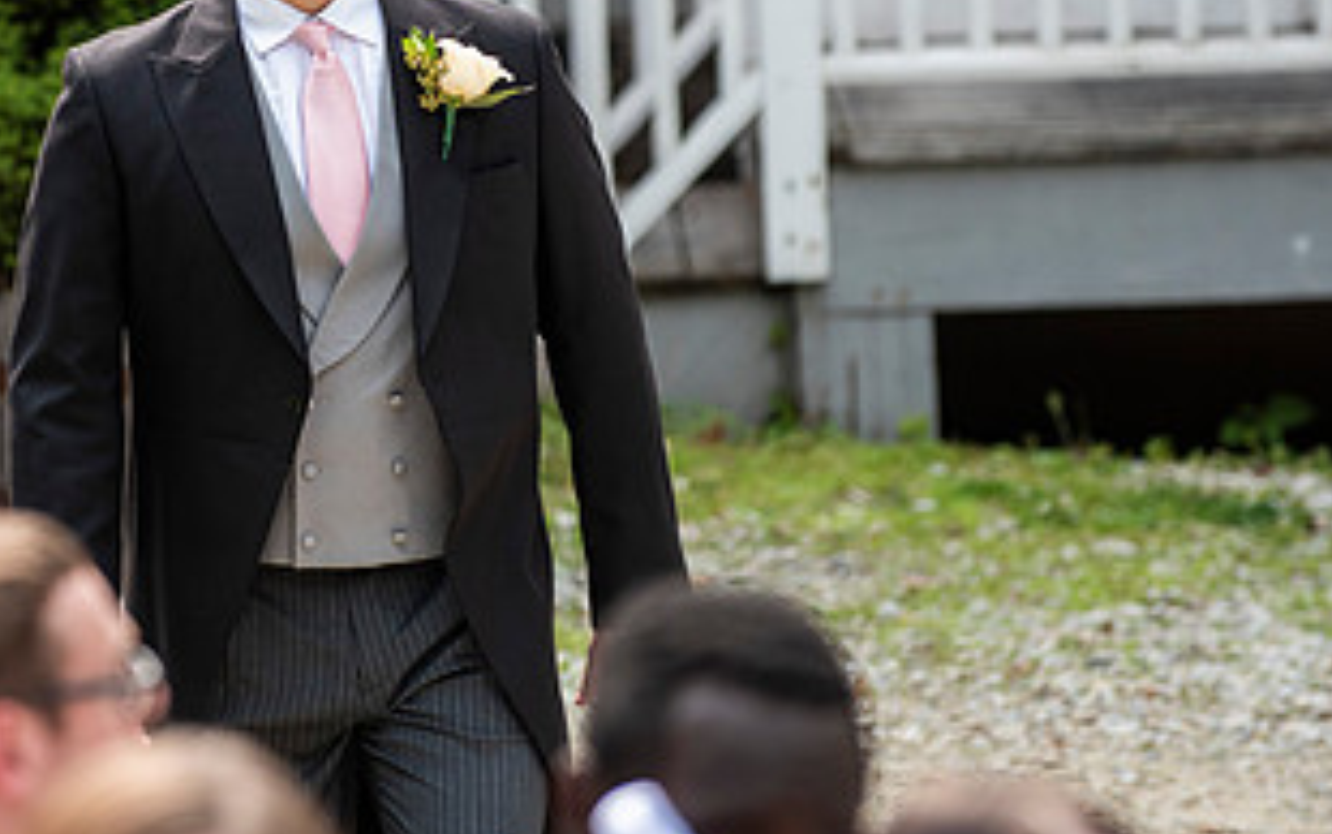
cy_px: 101
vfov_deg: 3.4
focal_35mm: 381
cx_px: 262
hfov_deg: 5.5
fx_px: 13836
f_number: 3.5
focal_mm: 200
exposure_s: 1/2000
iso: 640
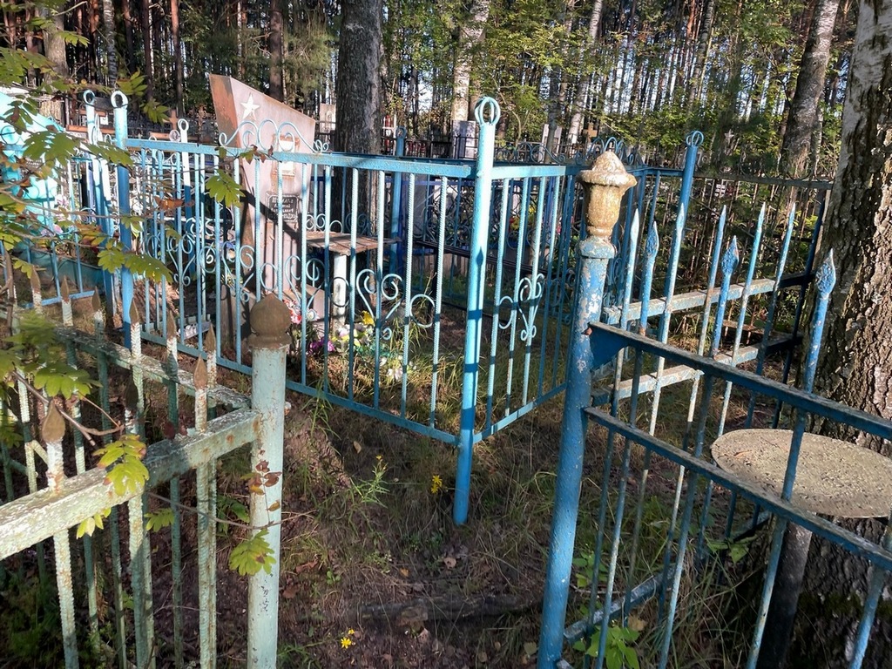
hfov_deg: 67.3
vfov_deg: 53.1
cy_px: 334
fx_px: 670
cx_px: 446
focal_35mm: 26
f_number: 1.6
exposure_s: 1/162
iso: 32
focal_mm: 4.2
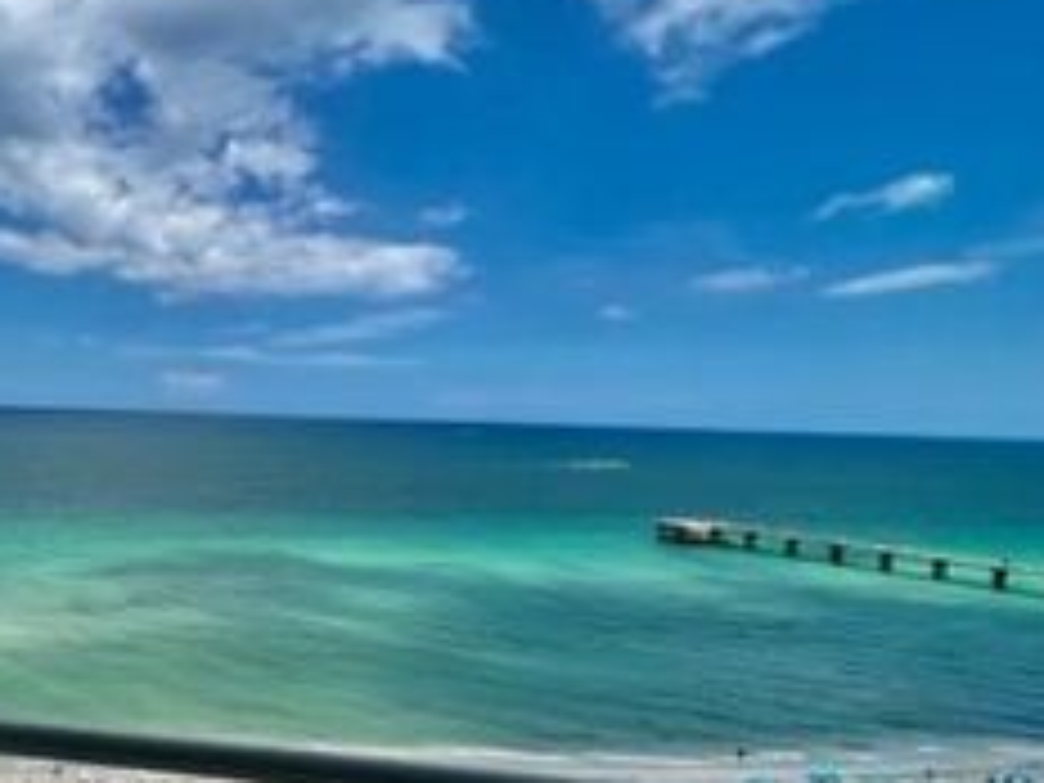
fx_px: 844
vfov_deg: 49.7
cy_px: 416
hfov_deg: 52.1
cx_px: 27
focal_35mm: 28
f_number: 1.8
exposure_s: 1/2732
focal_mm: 1.57
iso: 32
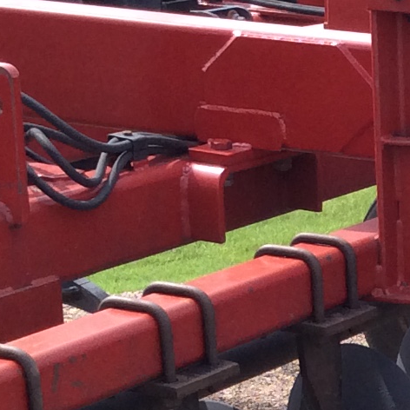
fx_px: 2077
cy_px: 493
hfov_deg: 11.0
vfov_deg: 11.1
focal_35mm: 155
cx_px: 564
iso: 32
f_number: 2.4
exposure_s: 1/615
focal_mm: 3.3
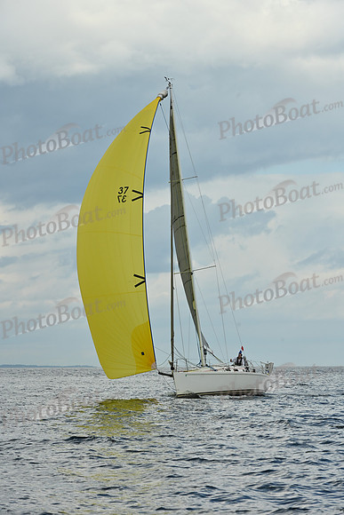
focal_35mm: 145
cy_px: 258
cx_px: 172
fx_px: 2077
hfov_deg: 9.5
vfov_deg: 14.2
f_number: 10
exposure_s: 1/800
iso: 250
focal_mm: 145
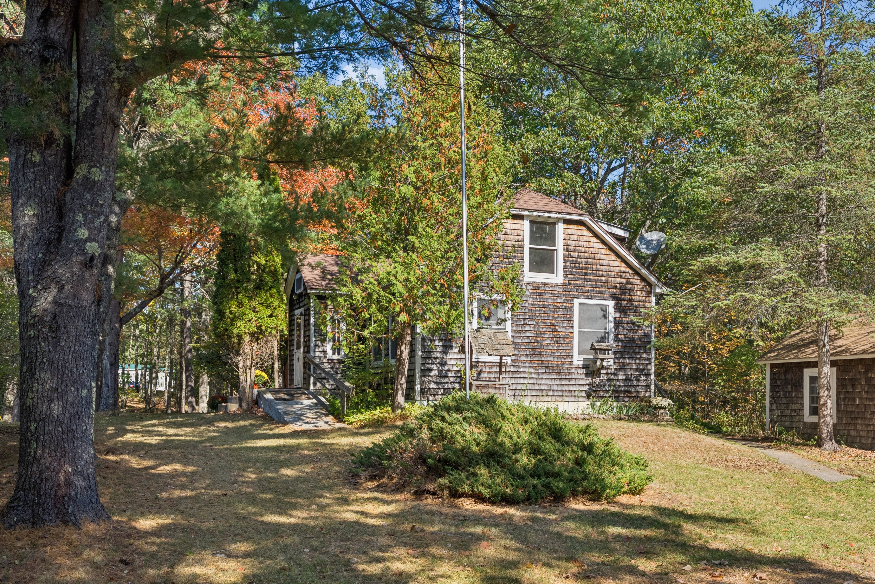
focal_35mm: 34
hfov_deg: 56.5
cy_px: 292
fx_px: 815
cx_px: 438
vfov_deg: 39.5
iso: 320
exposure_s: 1/500
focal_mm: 33.5
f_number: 7.1
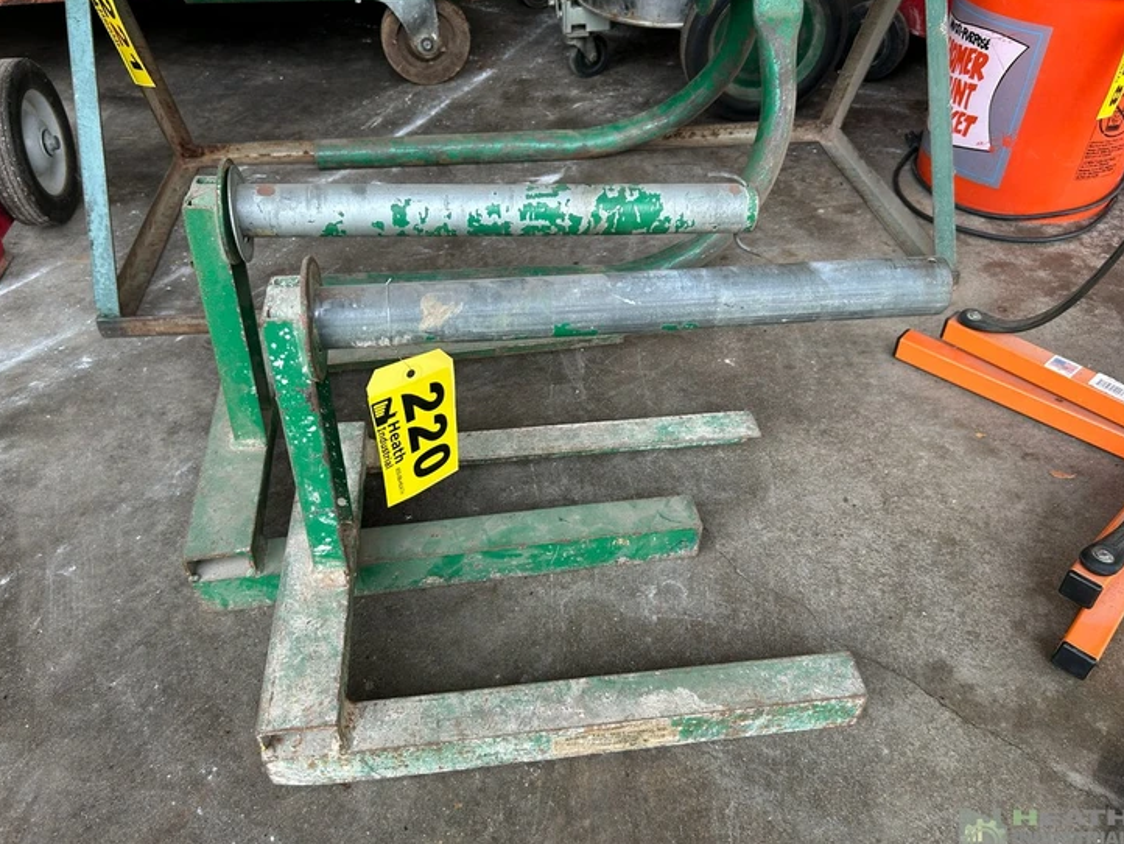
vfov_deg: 51.4
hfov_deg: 65.3
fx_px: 877
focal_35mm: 27
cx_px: 553
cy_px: 429
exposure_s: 1/120
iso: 40
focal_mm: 5.7
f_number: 1.5
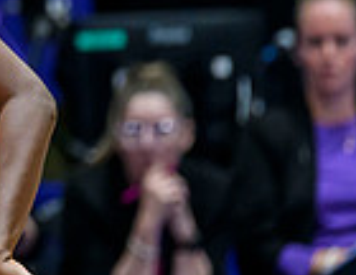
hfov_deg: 1.8
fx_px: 11191
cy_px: -42
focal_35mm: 1077
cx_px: -388
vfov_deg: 1.4
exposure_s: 1/1600
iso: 3200
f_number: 3.5
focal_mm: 200
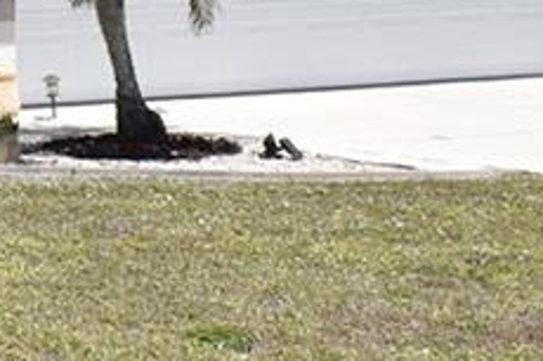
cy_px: -344
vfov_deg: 6.1
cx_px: -524
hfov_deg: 8.9
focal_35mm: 219
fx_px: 3308
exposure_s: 1/500
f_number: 11
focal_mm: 21
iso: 200
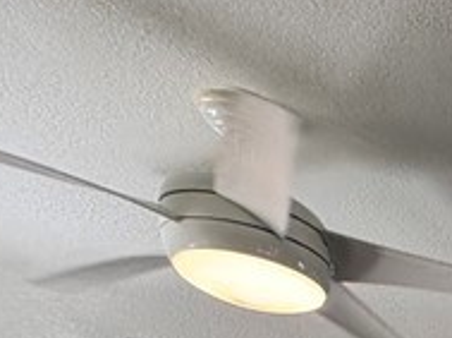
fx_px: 990
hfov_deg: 16.4
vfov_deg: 13.2
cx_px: 997
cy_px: 853
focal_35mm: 76
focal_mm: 2.22
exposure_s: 1/121
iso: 125
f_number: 2.2
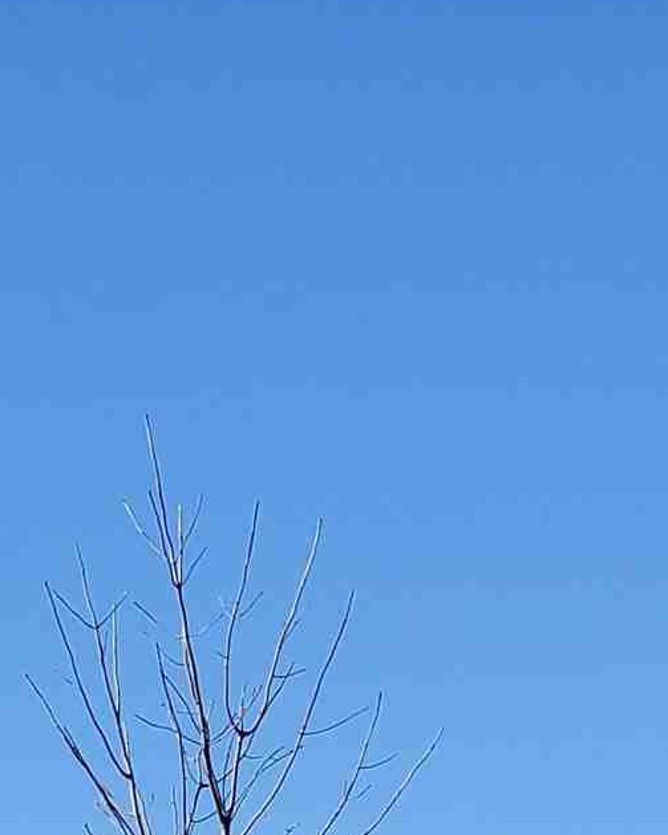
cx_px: 337
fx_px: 3065
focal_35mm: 124
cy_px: 1513
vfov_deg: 13.8
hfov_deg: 12.4
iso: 50
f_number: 2.4
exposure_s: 1/1370
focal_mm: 4.3
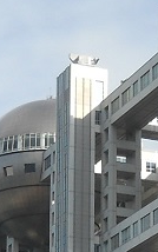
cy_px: 323
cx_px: 70
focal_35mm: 208
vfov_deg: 9.9
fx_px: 1431
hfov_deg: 6.3
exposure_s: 1/320
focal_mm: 6.72
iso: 80
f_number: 5.5
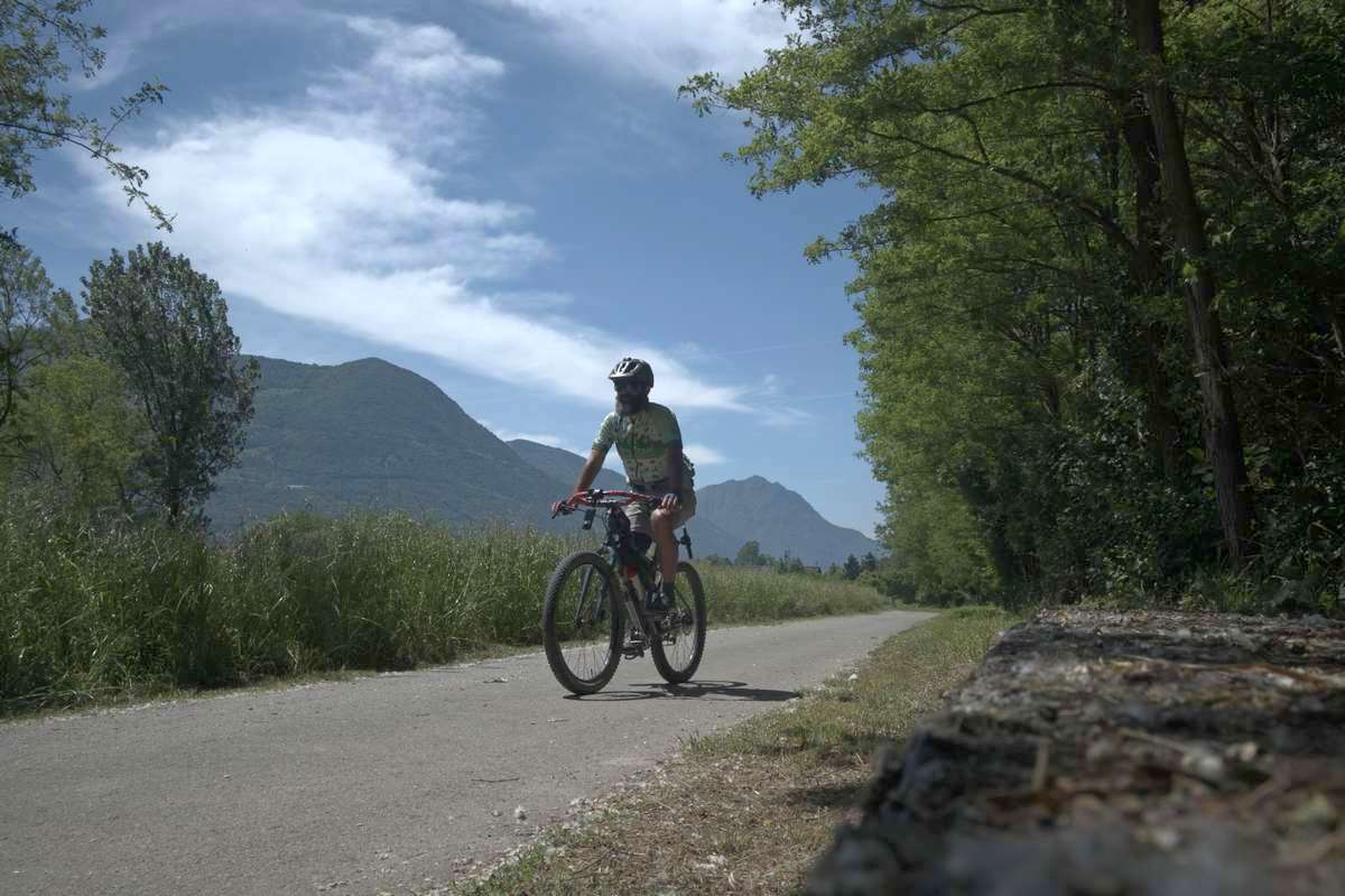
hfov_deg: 55.1
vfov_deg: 38.3
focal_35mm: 34
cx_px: 672
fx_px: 1288
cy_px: 448
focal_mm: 23
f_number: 10
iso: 160
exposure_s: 1/400
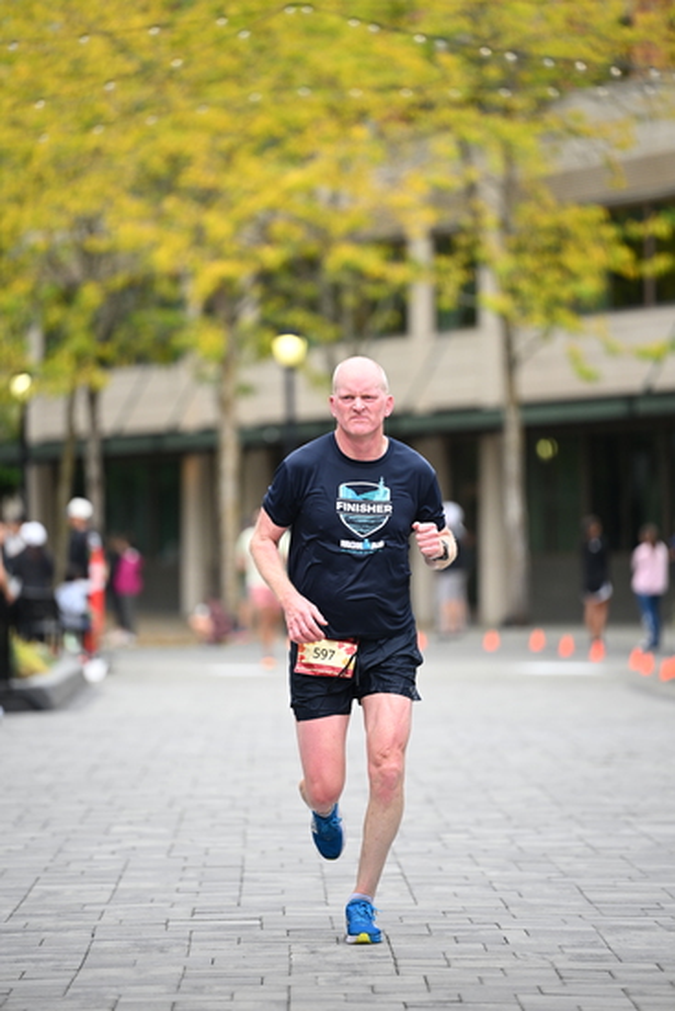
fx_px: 5199
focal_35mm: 185
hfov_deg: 7.4
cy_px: 506
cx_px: 338
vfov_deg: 11.1
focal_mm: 185
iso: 800
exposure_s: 1/2000
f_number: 2.8
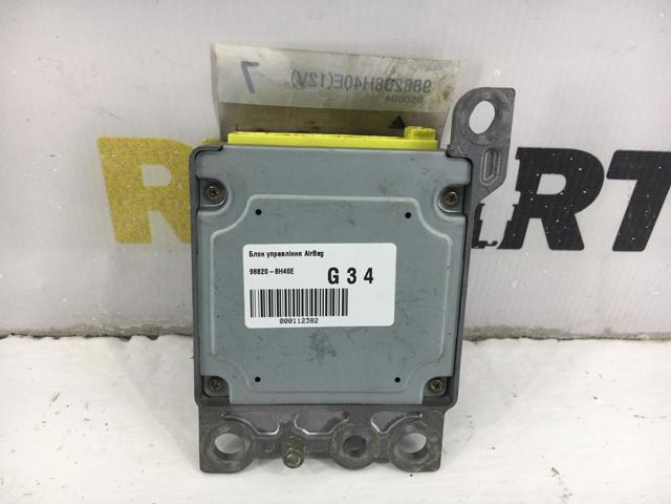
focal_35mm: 29
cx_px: 336
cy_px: 252
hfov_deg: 61.7
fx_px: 562
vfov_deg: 48.2
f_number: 2.2
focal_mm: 4.15
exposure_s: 1/50
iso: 25
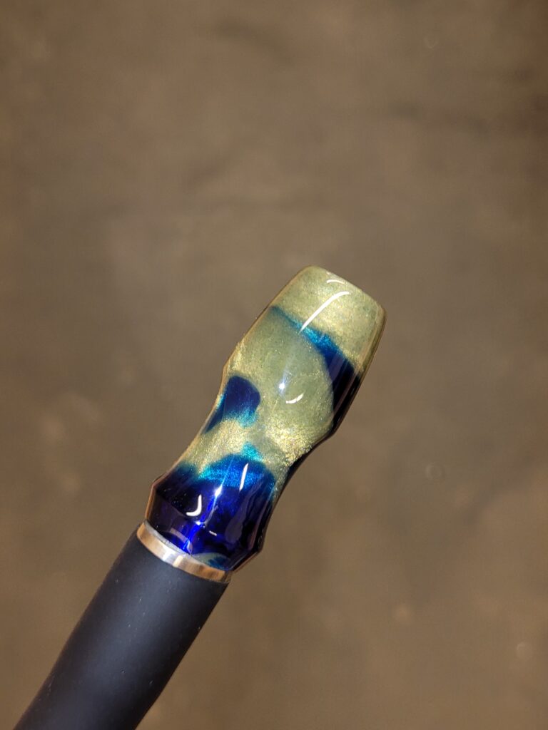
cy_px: 365
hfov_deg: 53.1
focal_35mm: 26
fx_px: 549
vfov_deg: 67.3
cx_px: 274
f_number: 1.8
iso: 125
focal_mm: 5.4
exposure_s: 1/25
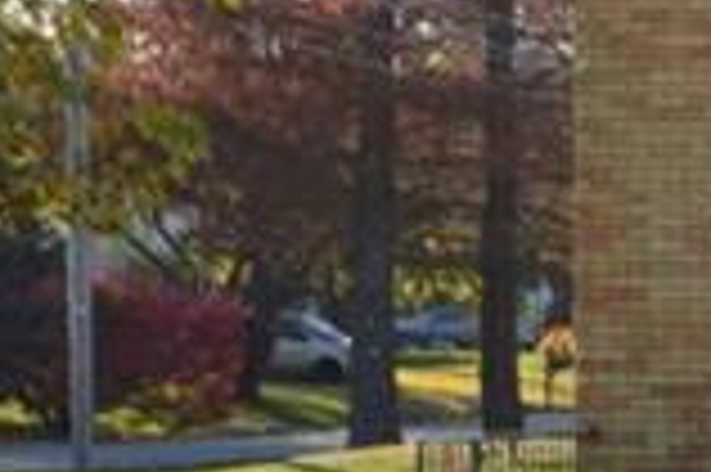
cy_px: 319
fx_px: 4597
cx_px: 2138
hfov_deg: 7.7
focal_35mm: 233
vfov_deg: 5.9
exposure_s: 1/320
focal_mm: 24
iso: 400
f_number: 10
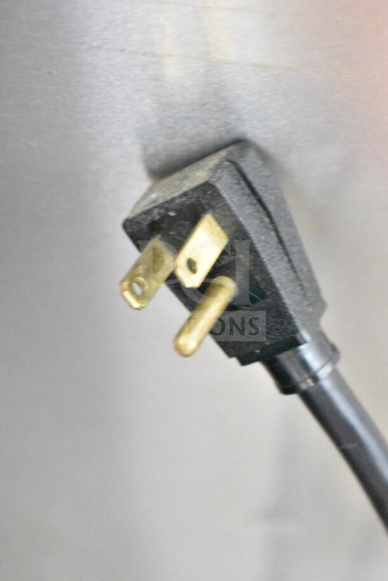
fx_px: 1333
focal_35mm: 82
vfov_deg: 24.6
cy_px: 290
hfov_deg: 16.6
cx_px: 194
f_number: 5.6
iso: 25600
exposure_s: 1/25
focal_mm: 55
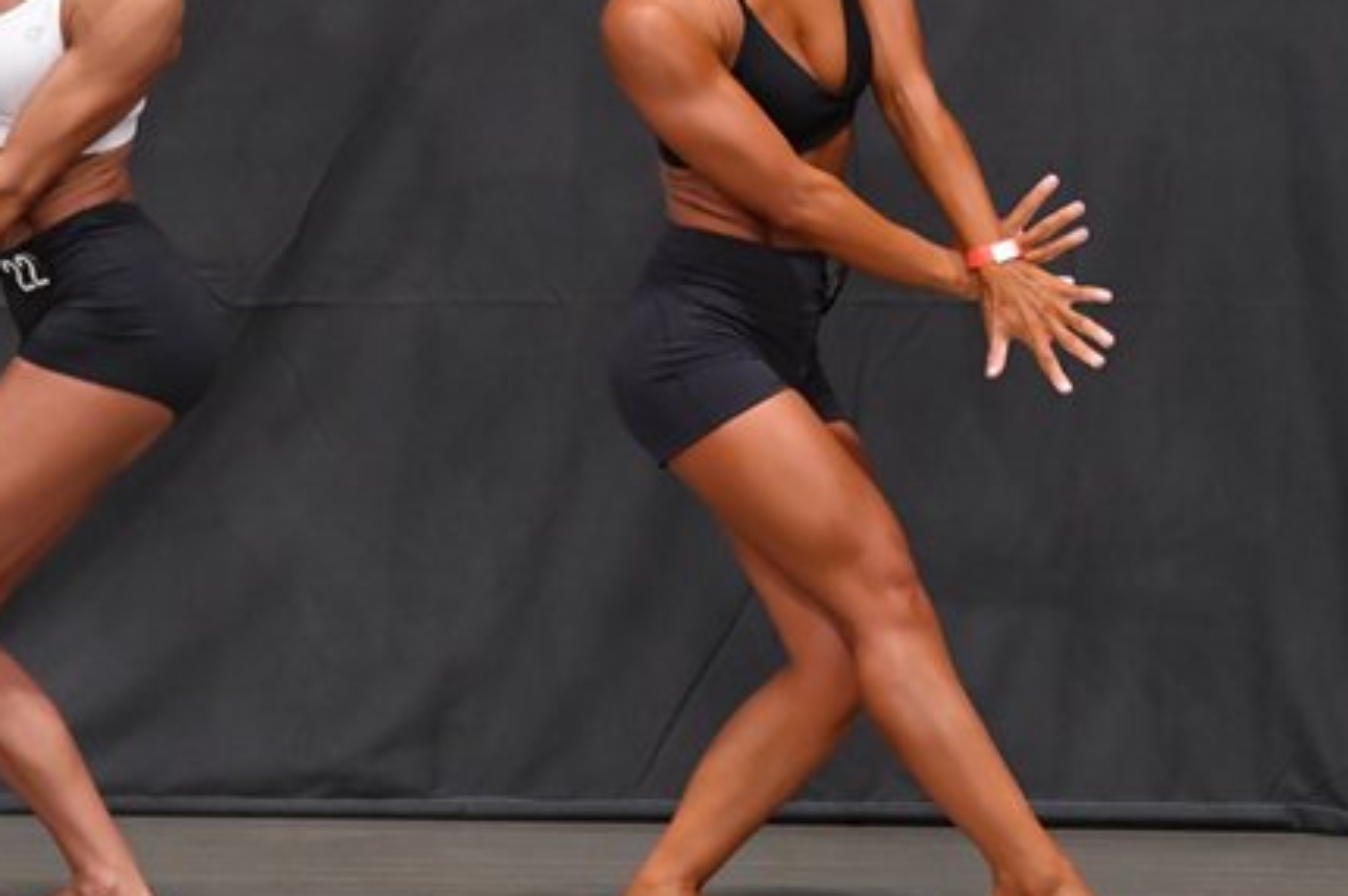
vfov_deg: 3.2
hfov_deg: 4.8
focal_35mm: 433
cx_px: 995
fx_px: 16201
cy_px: 341
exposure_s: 1/400
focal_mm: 160
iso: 5000
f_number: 5.6
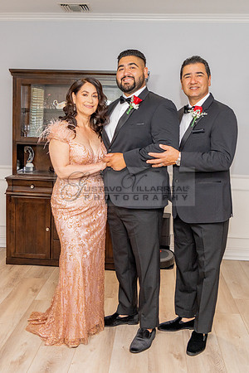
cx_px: 110
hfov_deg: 30.8
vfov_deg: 45.0
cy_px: 179
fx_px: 451
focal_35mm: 43
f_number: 4
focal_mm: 24
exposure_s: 1/160
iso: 640
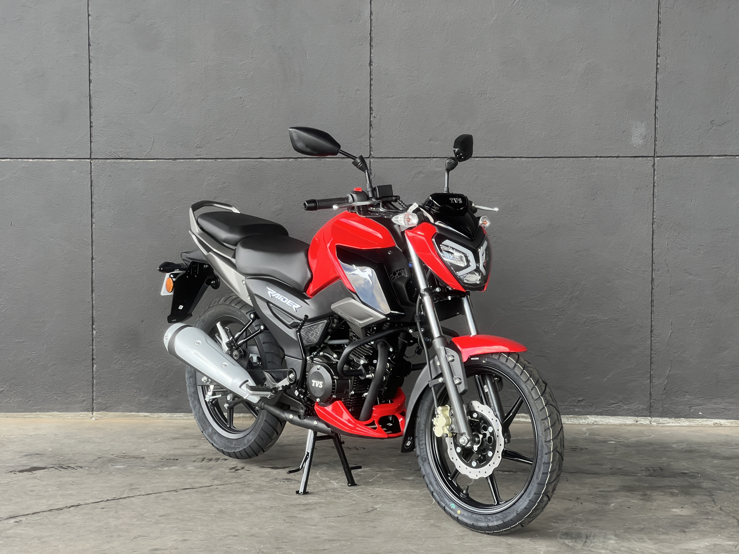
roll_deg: -0.4
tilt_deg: -3.9
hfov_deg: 25.3
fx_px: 1644
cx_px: 370
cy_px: 277
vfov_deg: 19.1
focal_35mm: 77
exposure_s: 1/99
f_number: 2.8
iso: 100
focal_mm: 9
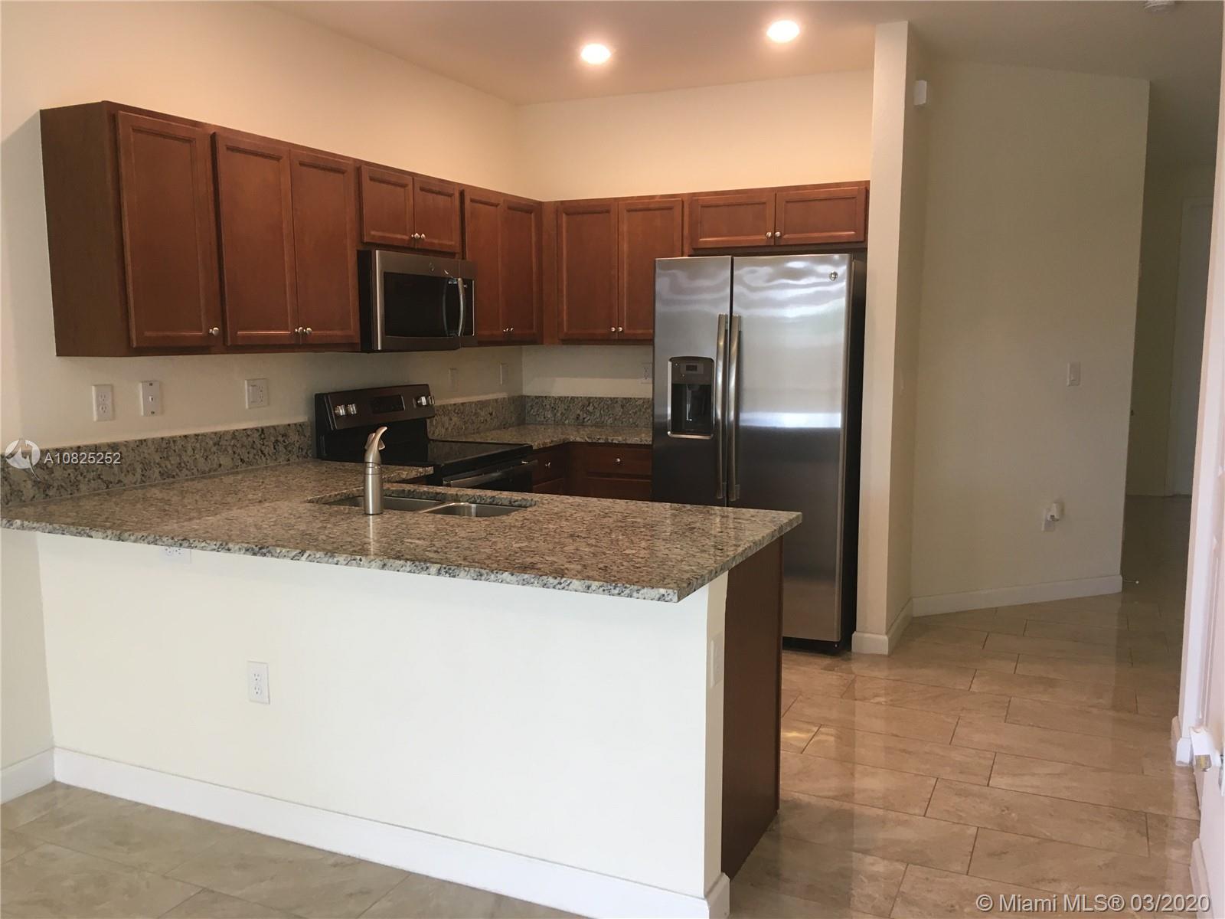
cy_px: 460
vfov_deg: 48.2
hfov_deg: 61.7
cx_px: 612
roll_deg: +0.4
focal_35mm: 29
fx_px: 1026
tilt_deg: -6.0
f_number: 2.2
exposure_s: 1/30
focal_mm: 4.15
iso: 64
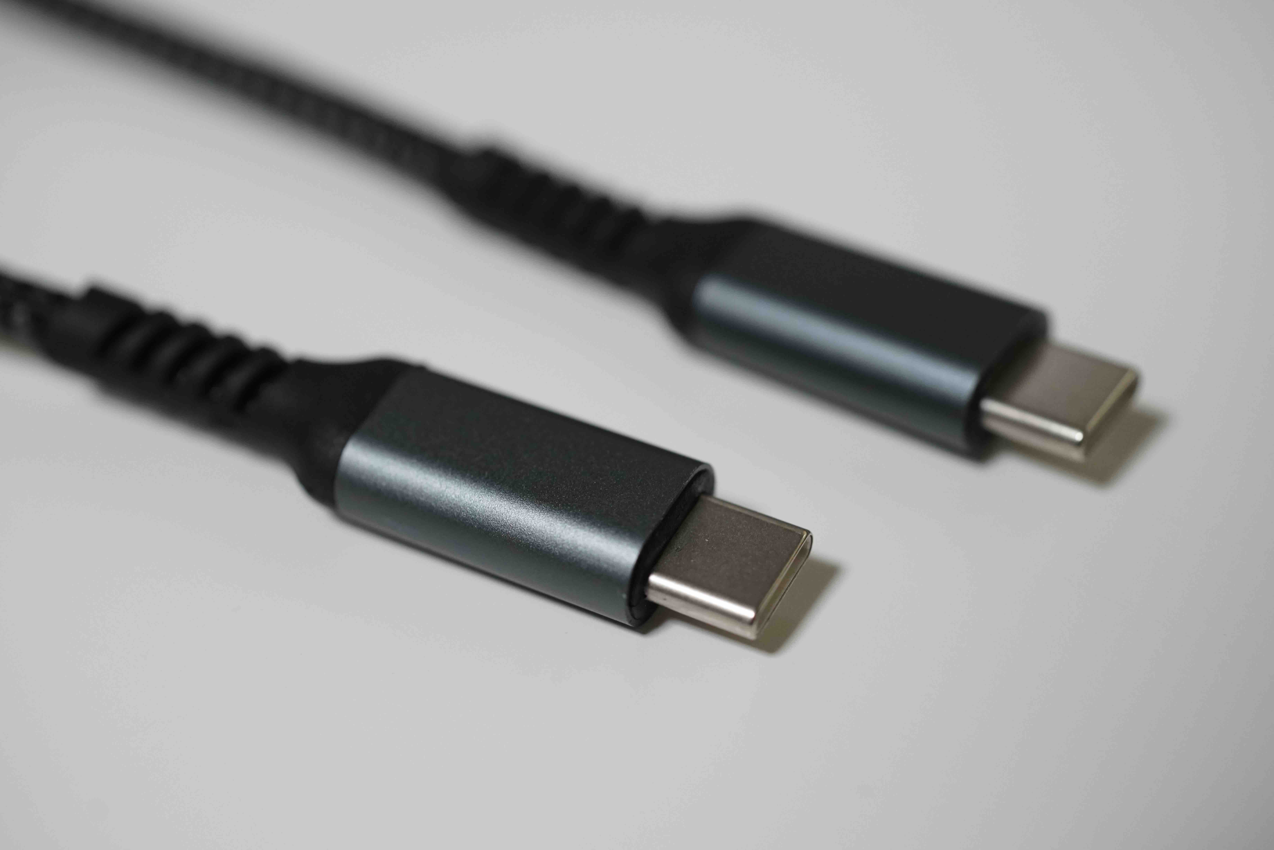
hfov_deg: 39.6
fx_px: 1770
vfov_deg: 27.0
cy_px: 425
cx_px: 637
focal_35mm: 50
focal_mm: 50
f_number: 4
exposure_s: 1/100
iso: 1600
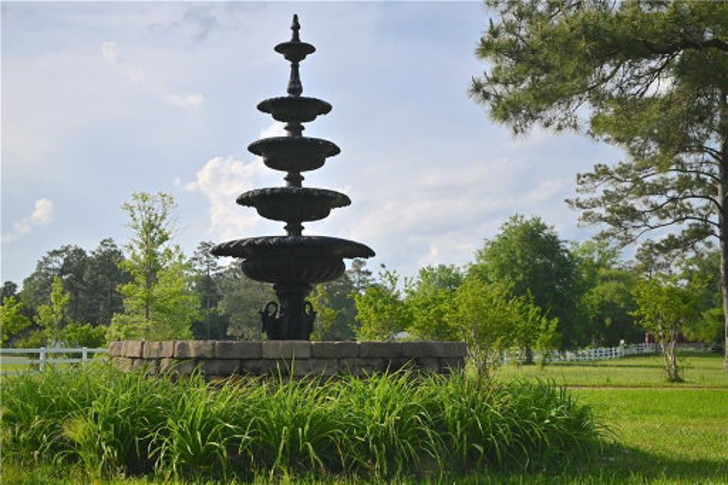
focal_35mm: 50
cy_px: 242
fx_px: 1011
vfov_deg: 27.0
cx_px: 364
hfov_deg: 39.6
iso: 400
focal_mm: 50
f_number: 6.3
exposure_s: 1/3200
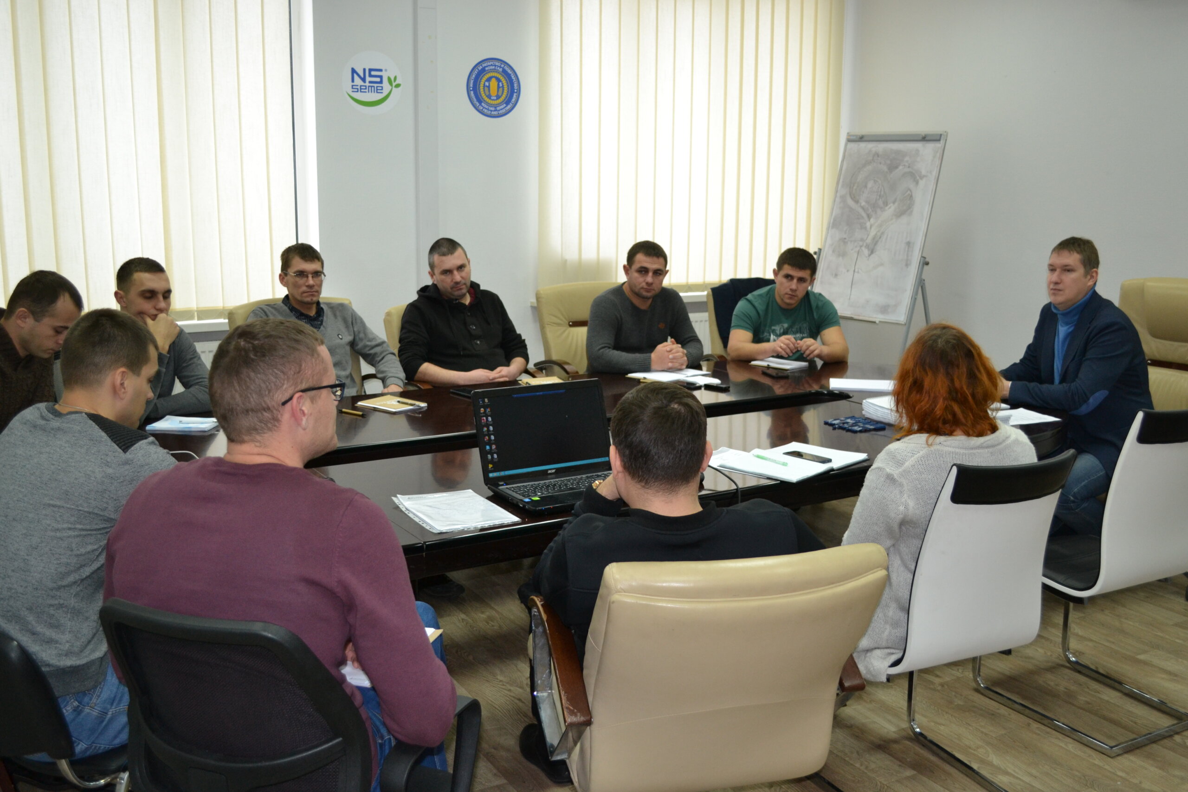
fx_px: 1089
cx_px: 594
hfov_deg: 57.2
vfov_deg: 40.0
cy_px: 396
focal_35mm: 33
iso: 640
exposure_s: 1/60
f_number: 4
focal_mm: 22
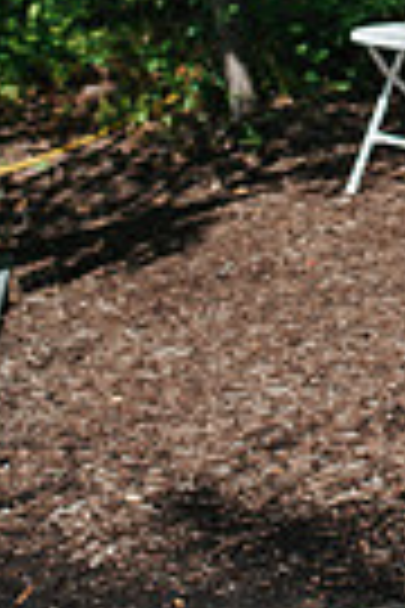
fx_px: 1974
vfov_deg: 17.0
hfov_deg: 11.3
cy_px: -27
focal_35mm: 117
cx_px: 576
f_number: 3.5
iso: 100
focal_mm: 35
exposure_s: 1/1250
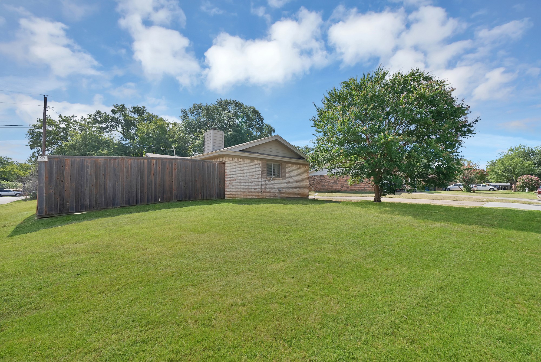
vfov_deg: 77.4
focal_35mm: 15
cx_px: 270
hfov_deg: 100.3
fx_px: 226
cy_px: 181
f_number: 9
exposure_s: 1/320
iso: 640
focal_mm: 15
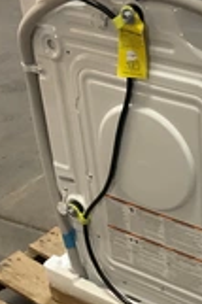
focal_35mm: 75
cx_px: 221
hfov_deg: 17.5
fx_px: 633
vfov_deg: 27.0
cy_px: 142
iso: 160
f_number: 1.8
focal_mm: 3
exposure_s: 1/60
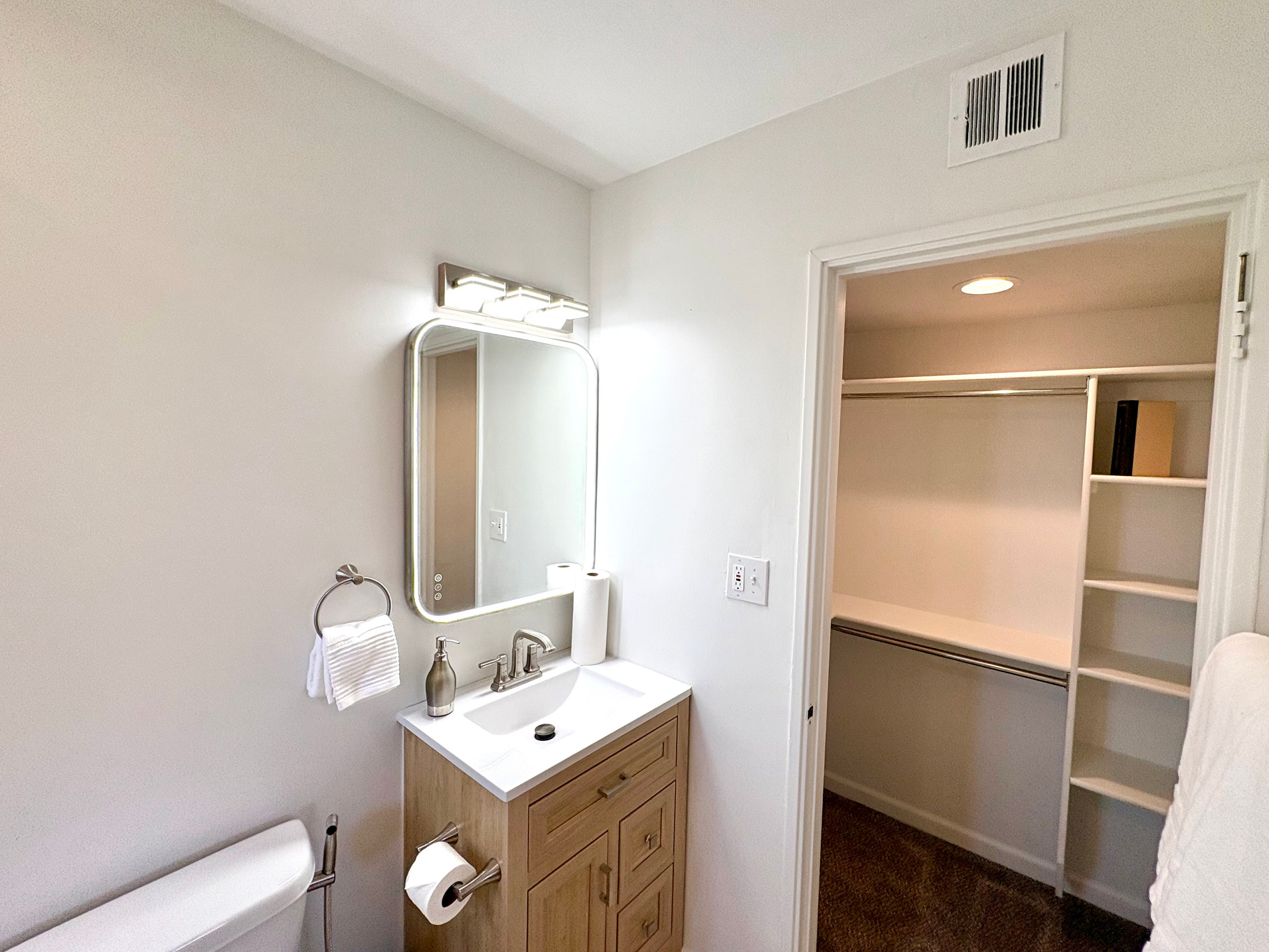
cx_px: 673
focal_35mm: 15
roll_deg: -2.1
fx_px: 550
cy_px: 465
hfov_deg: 98.0
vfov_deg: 81.8
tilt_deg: -1.0
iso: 64
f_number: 2.2
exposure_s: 1/250
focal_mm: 2.22
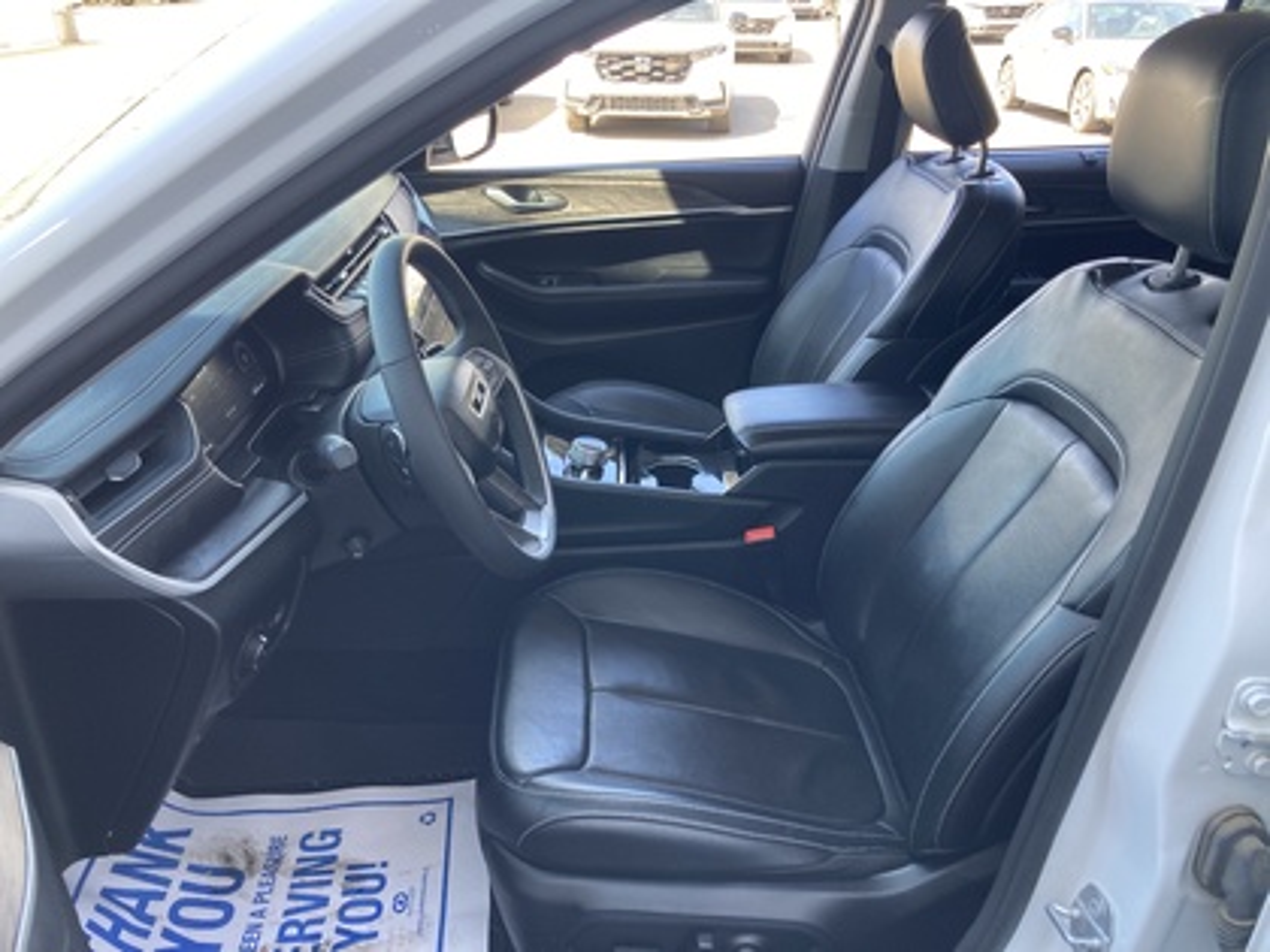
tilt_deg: -26.3
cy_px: 476
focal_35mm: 28
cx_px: 635
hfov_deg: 63.4
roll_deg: -0.1
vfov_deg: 49.7
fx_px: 1027
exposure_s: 1/121
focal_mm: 3.99
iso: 64
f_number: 1.8
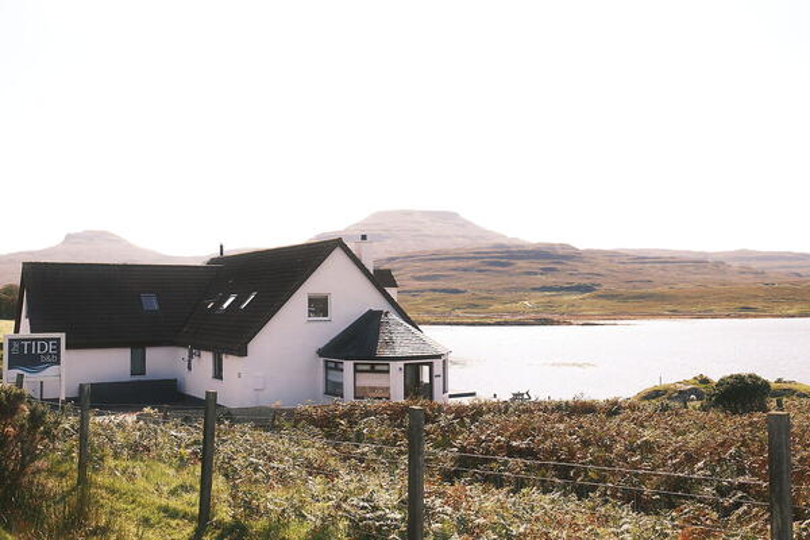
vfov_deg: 37.9
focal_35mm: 35
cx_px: 405
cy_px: 270
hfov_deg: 54.4
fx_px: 787
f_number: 5.6
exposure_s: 1/250
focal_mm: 23
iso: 160
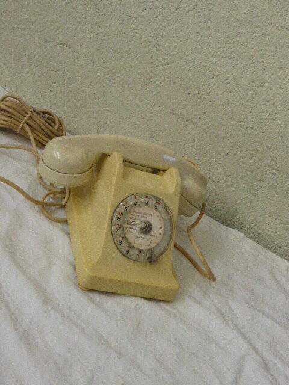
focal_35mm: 53
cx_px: 144
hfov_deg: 27.5
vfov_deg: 36.2
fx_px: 590
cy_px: 192
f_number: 4.4
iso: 640
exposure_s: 1/250
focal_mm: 9
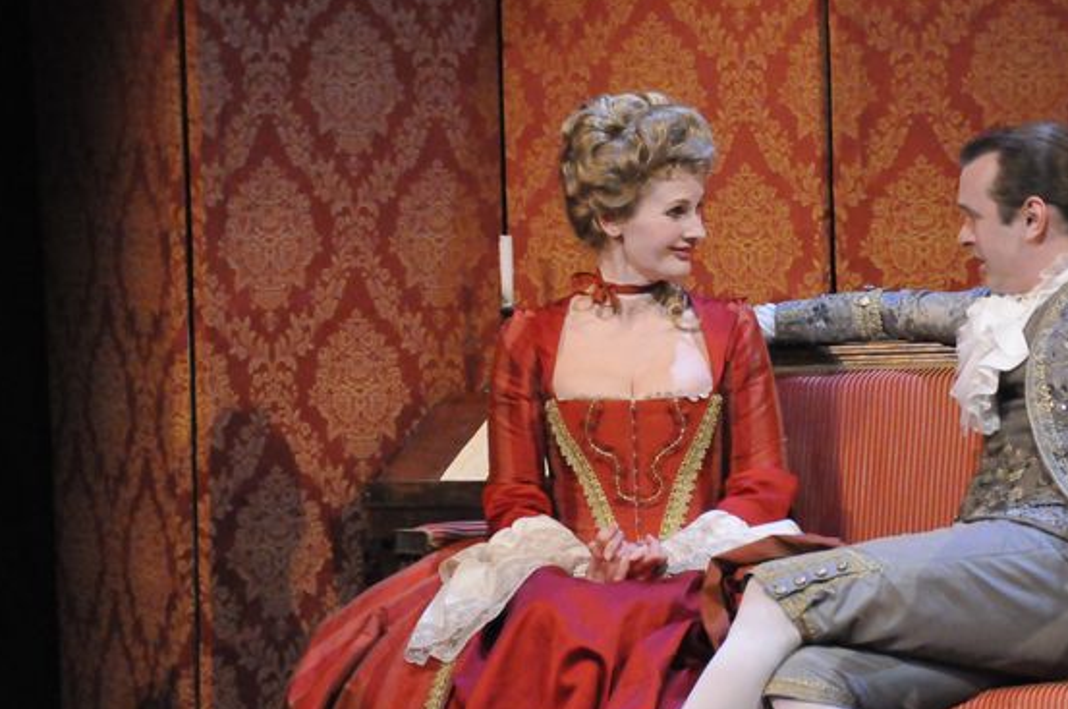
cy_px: 256
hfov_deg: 9.0
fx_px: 6746
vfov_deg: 6.0
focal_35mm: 228
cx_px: 744
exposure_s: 1/60
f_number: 5.6
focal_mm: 105
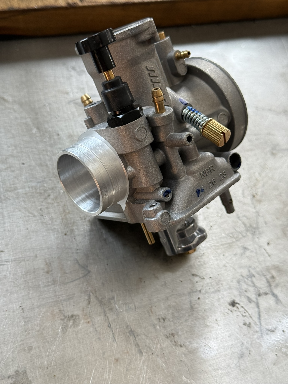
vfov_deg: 39.7
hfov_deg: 30.3
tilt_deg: -51.8
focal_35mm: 48
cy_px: 192
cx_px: 144
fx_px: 532
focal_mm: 6.76
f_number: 1.78
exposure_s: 1/100
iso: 80
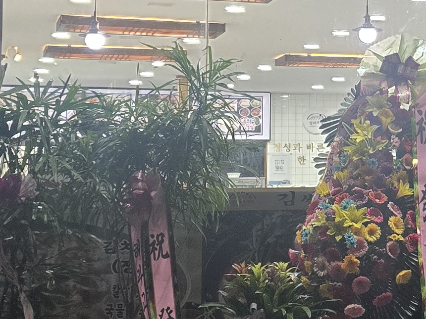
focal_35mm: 107
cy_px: 84
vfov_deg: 13.8
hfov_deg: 17.1
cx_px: 578
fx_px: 1317
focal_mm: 6.3
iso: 250
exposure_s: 1/120
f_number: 1.7
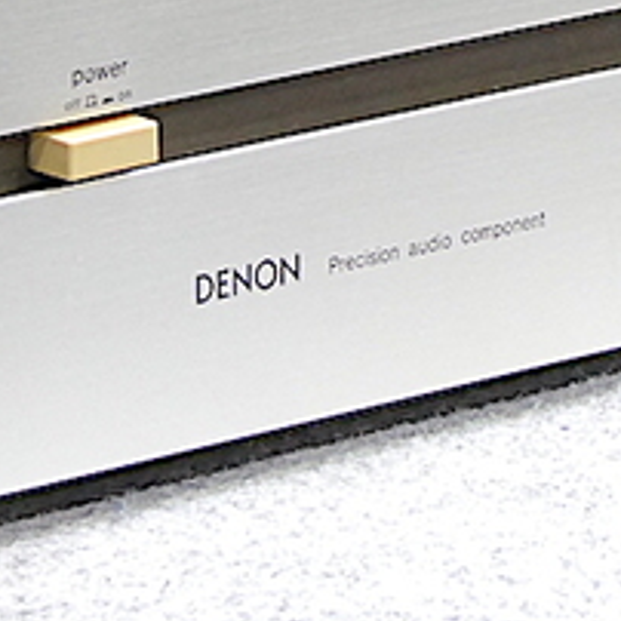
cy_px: -271
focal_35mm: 446
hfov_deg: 3.9
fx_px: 9052
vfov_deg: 3.9
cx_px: 292
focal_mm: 19
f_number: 5.1
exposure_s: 1/5
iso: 200
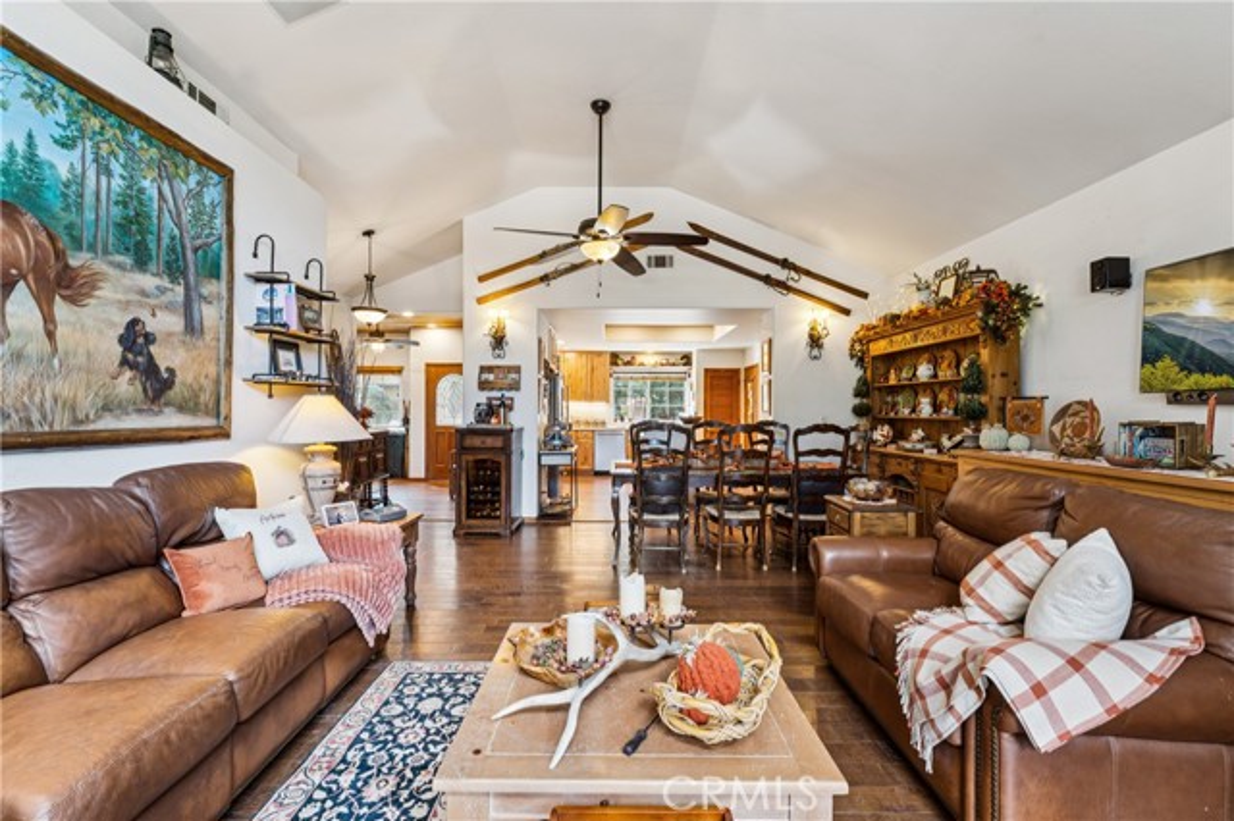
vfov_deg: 72.7
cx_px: 617
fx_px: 558
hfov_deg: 95.7
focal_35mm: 16
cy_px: 410
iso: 100
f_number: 13
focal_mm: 16.3
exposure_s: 1/1.25
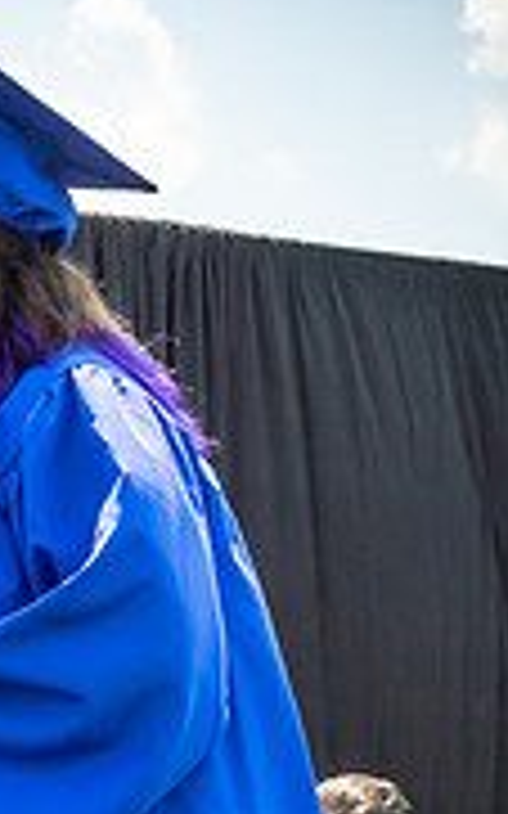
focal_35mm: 147
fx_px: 3259
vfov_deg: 14.0
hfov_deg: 8.9
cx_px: 10
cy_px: 822
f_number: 7.1
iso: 200
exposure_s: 1/800
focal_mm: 22
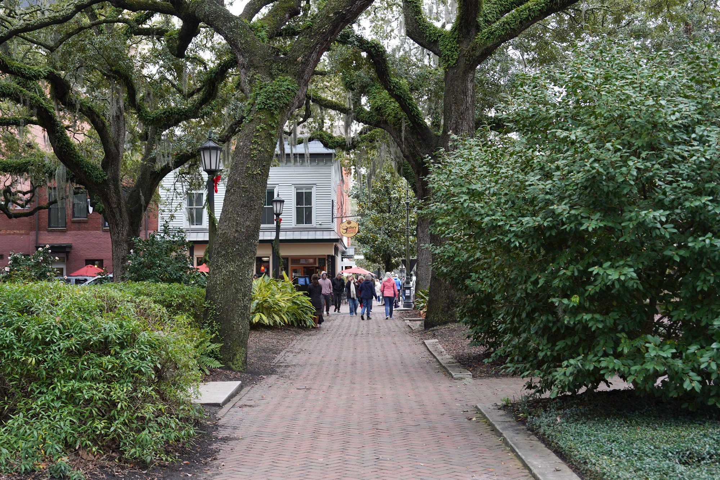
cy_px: 240
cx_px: 360
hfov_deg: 42.7
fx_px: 920
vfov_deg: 29.3
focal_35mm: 46
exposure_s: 1/100
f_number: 5.6
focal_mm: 46
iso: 400
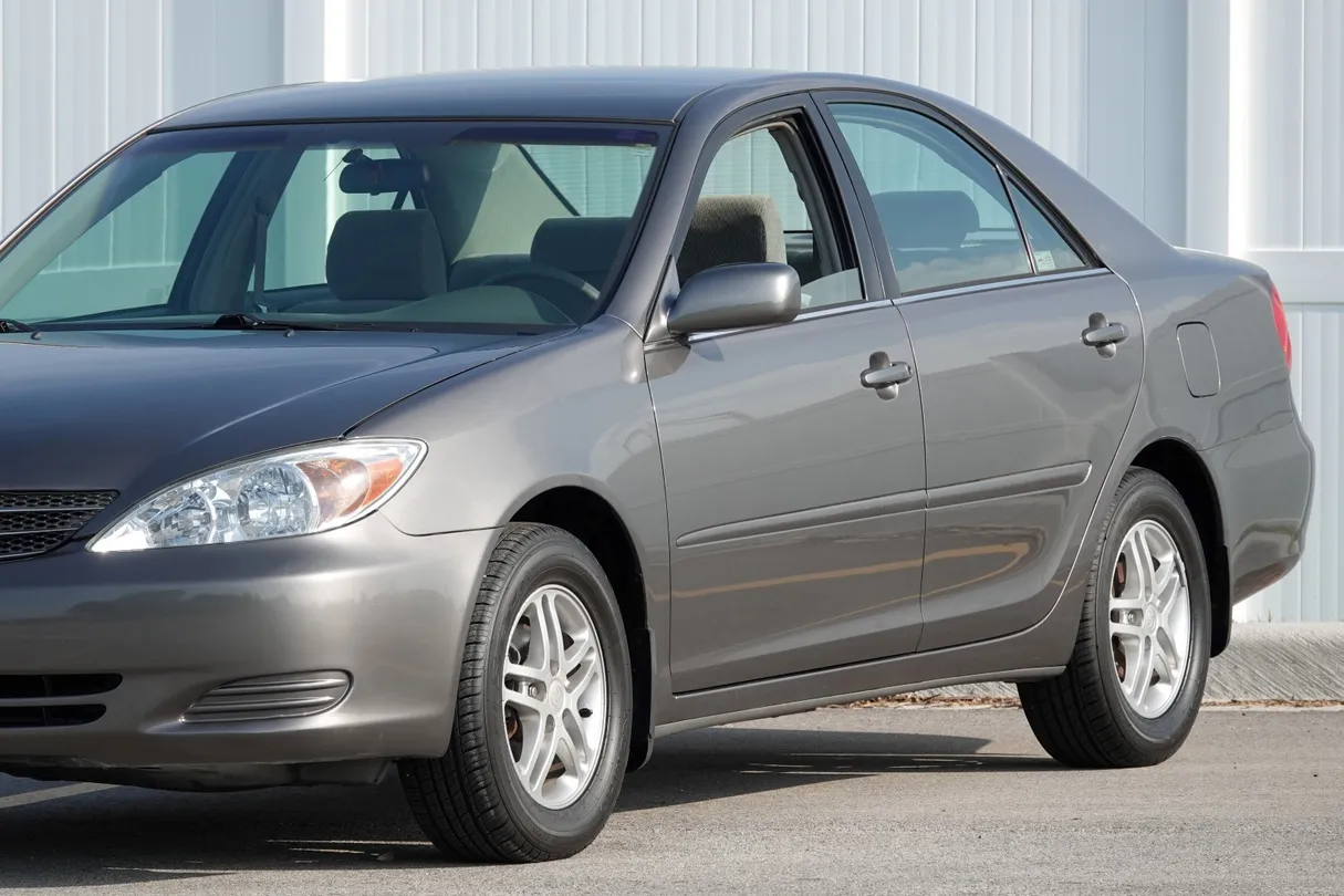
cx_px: 672
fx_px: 9557
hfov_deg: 8.0
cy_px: 448
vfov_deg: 5.4
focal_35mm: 256
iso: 100
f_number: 4
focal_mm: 93.9
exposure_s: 1/500
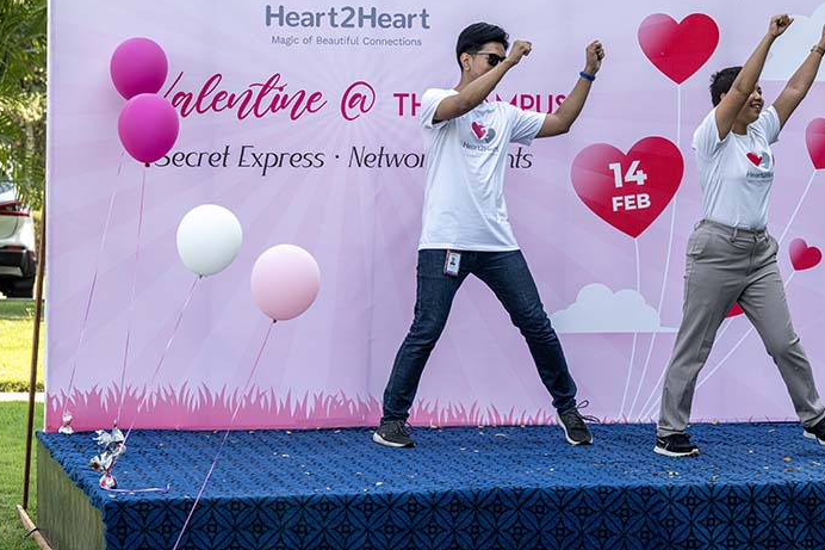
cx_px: 460
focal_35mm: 129
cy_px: 262
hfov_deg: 15.9
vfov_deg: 10.6
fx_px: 2955
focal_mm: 93
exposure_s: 1/400
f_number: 5.6
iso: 640
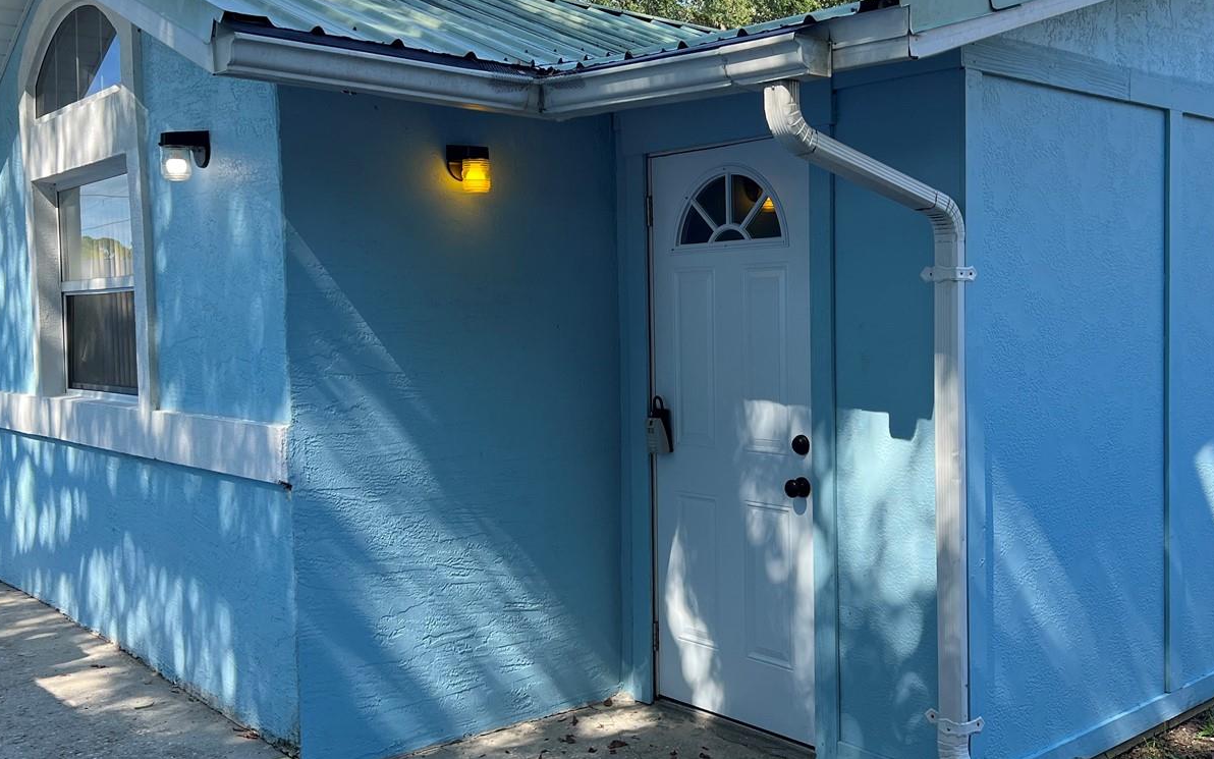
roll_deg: +0.9
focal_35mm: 37
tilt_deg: -2.9
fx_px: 1224
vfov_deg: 34.4
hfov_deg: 52.4
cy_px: 363
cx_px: 723
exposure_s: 1/909
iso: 50
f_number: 1.5
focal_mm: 5.7
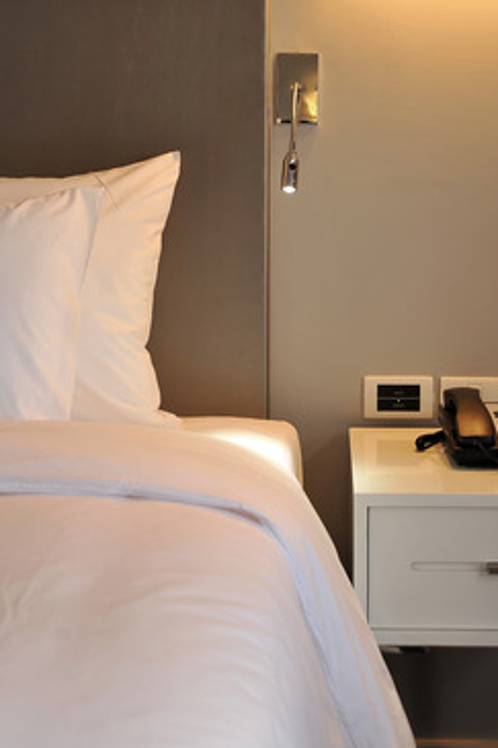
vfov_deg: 28.7
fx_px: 1433
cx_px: 323
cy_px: 172
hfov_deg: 19.7
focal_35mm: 69
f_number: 7.1
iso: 200
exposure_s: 1/13
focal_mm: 42
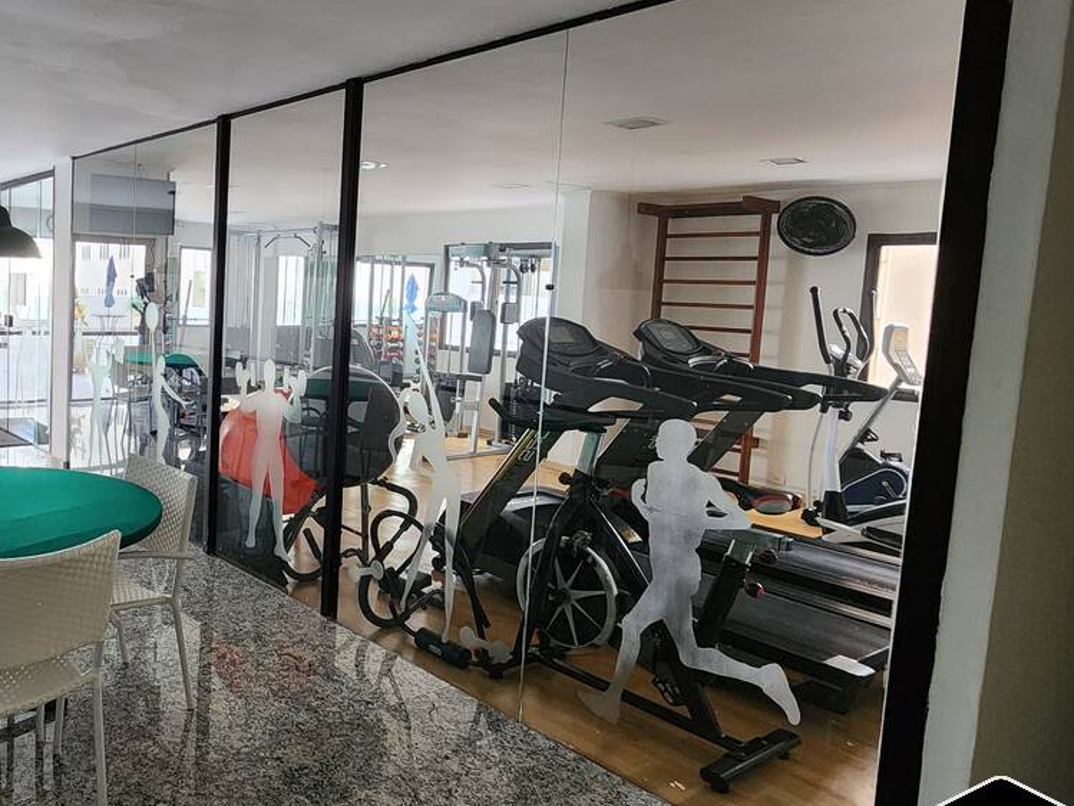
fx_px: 776
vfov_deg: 54.8
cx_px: 241
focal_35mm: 25
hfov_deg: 64.3
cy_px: 359
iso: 320
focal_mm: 2.2
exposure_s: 1/40
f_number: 2.2
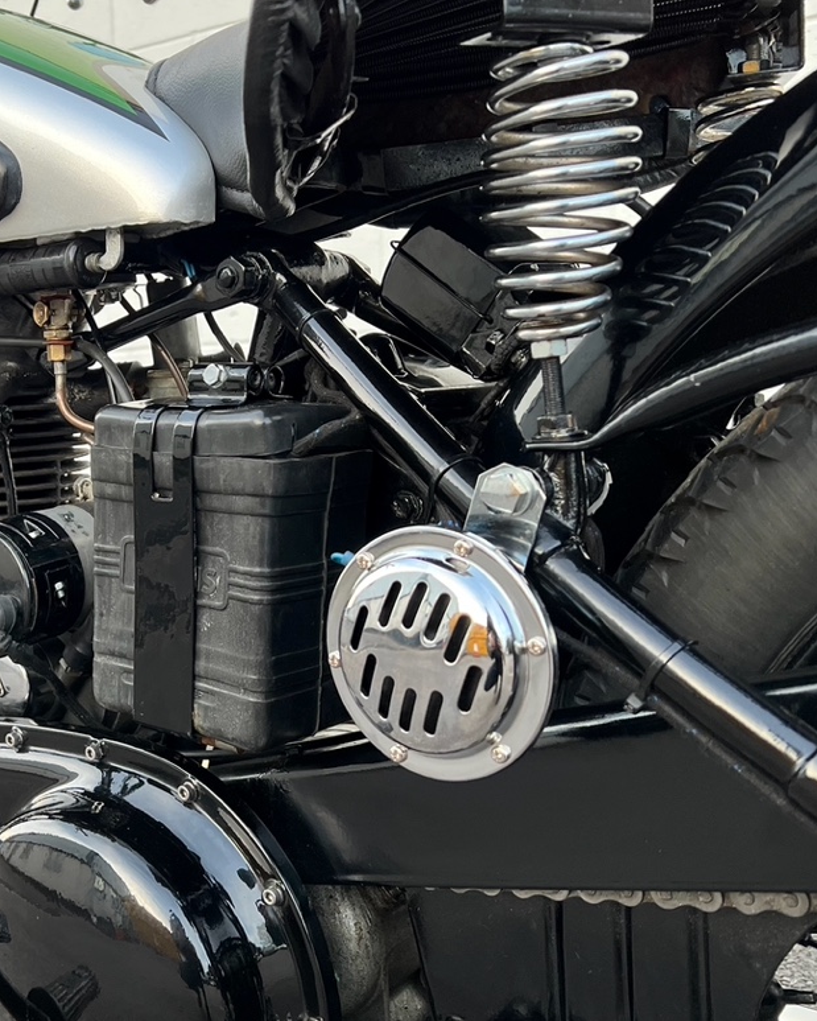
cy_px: 454
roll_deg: +2.3
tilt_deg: -3.4
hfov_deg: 34.0
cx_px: 104
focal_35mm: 42
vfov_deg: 43.7
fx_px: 1269
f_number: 1.5
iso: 100
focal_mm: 5.7
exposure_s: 1/121
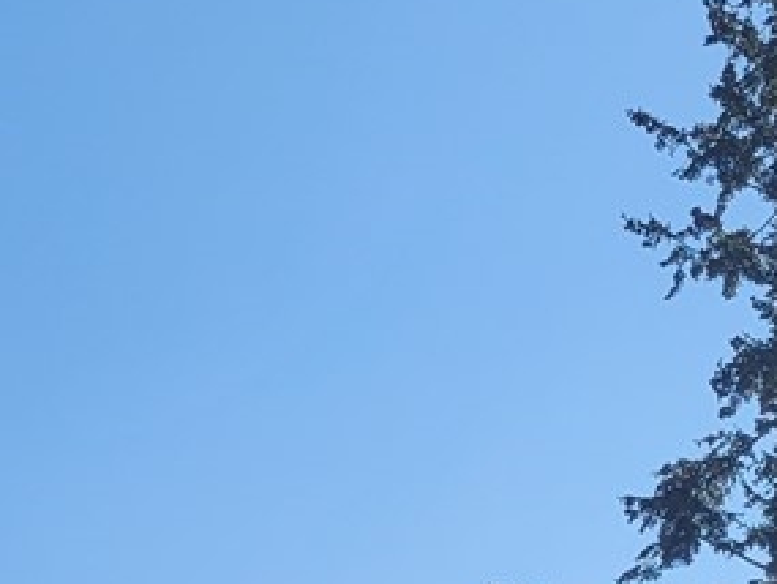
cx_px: 414
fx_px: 3279
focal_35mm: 146
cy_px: 1247
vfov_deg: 9.4
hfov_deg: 13.5
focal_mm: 5.4
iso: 40
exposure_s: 1/1834
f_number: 1.8
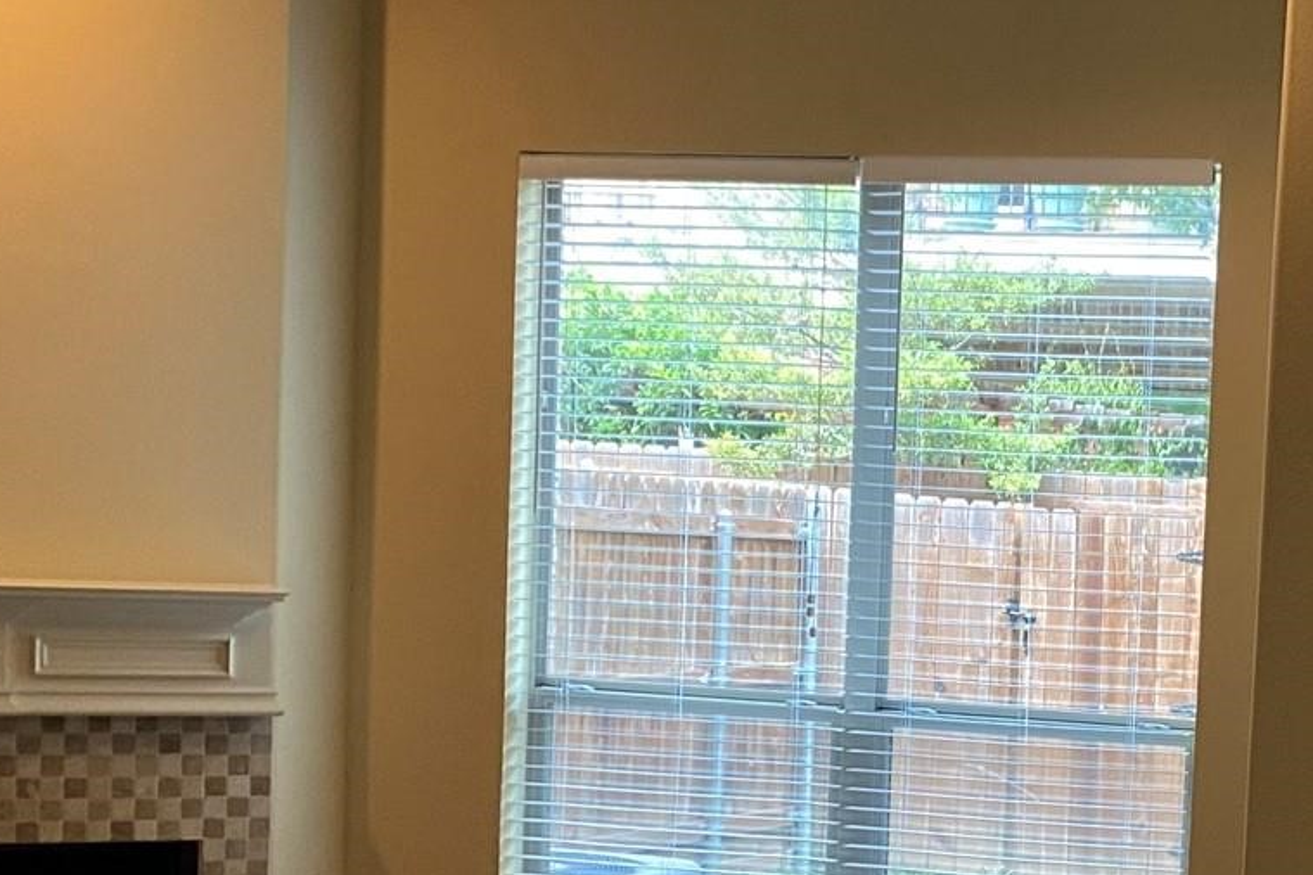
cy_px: 661
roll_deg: -1.5
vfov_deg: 18.5
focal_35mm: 73
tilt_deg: -4.4
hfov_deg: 26.4
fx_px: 2662
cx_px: 1275
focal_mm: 4.25
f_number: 1.8
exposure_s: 1/60
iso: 100
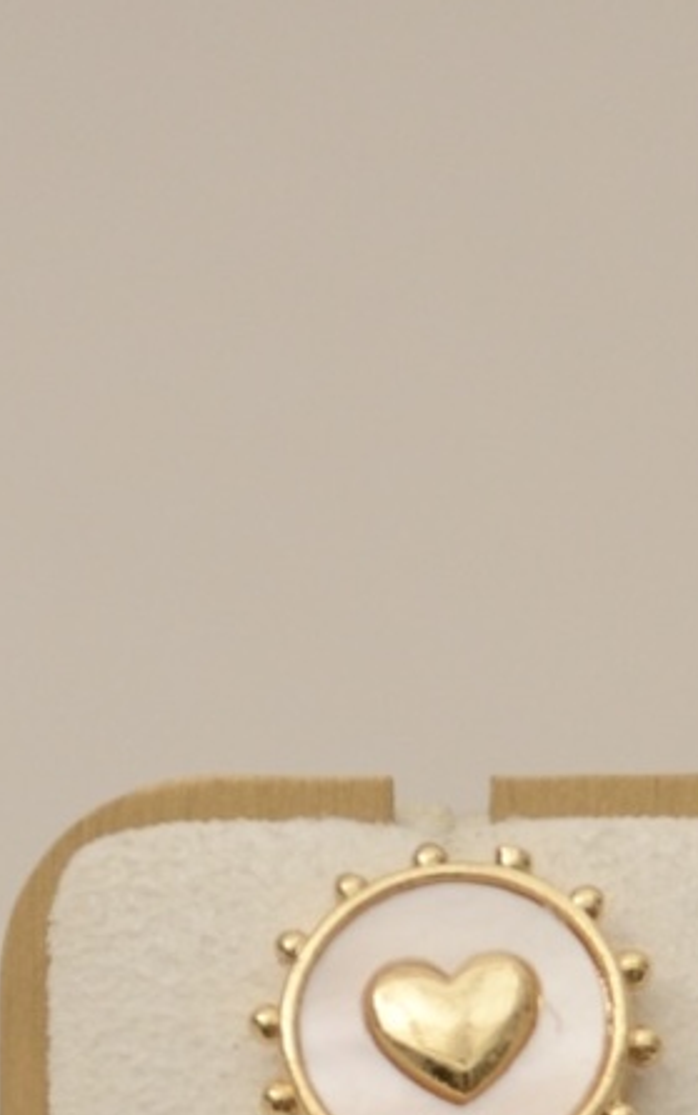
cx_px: 1032
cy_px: 2119
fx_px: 12167
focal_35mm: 400
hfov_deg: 3.3
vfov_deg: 5.2
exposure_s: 1/1000
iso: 500
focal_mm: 56
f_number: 8
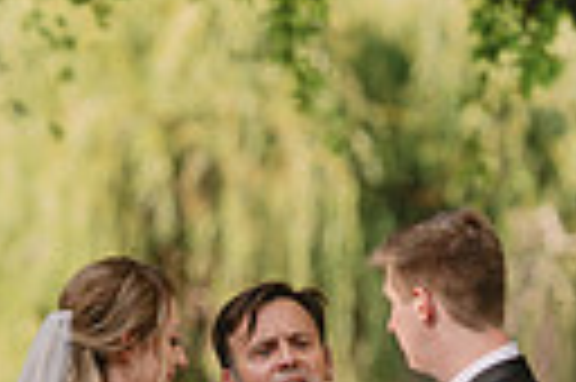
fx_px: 12272
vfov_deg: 1.8
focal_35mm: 768
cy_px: 643
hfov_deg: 2.7
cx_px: 238
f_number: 2.8
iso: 100
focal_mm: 170
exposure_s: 1/400
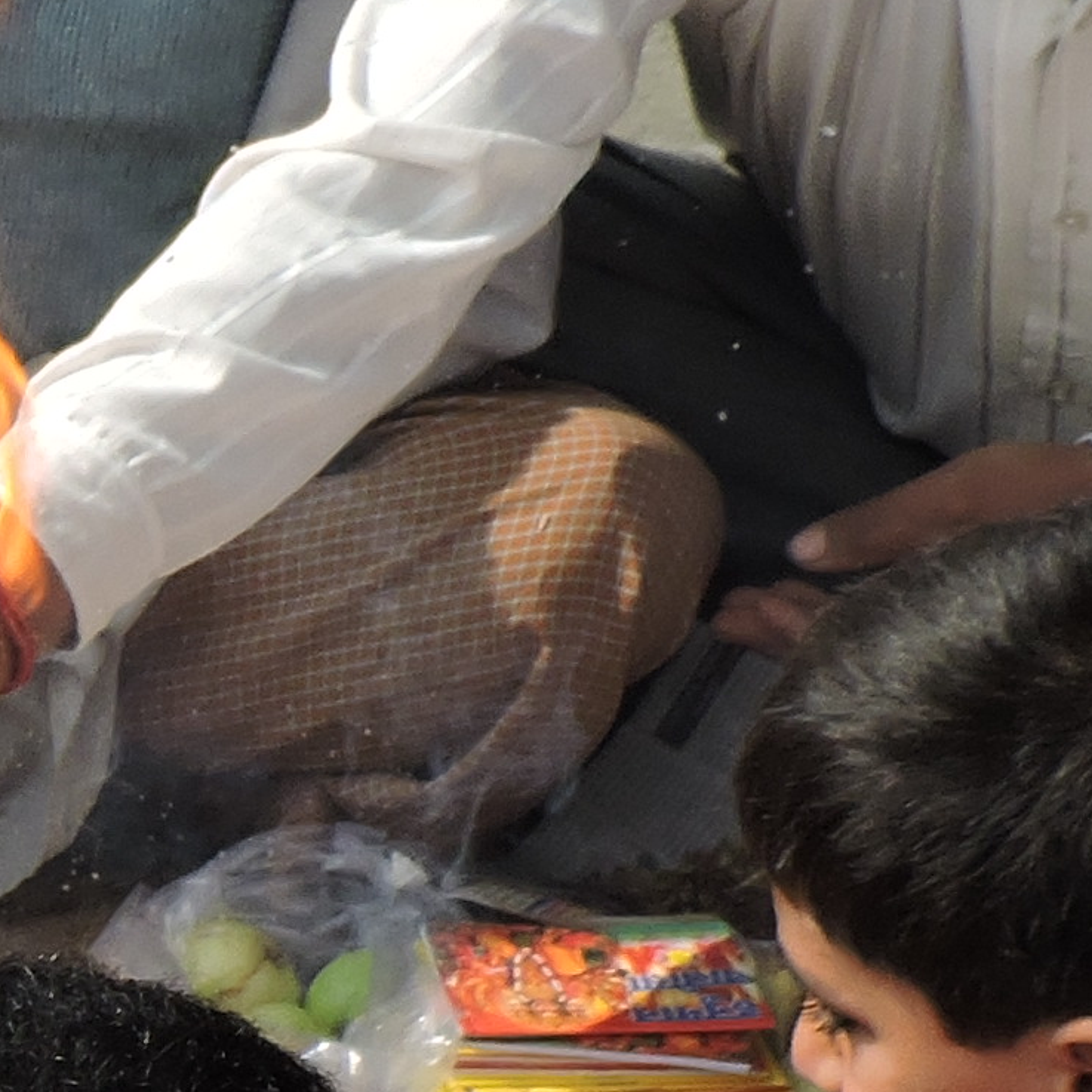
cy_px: 1086
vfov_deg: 7.9
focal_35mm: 221
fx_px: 7888
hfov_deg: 7.6
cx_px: -1165
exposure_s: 1/500
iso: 100
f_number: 3.3
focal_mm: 7.1
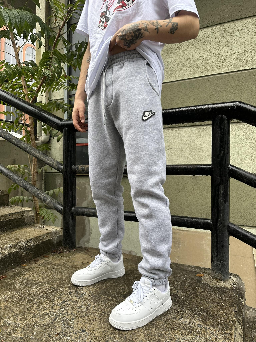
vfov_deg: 71.6
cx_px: 128
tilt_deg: +0.2
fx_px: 237
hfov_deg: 56.8
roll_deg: -0.4
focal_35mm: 24
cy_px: 171
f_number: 1.78
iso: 64
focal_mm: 6.86
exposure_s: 1/121
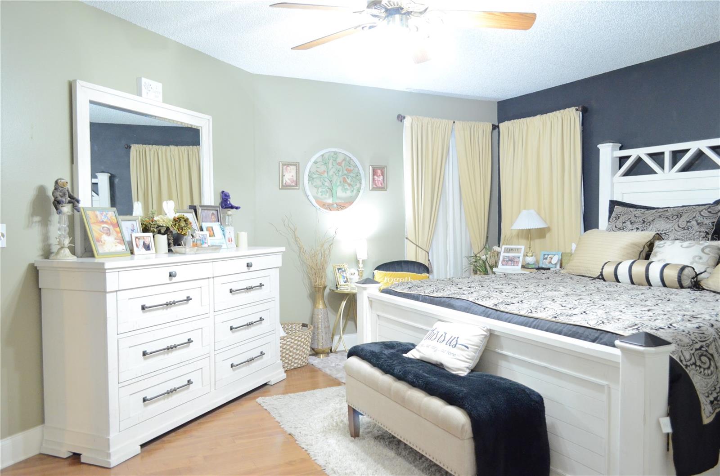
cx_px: 360
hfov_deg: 67.5
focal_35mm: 27
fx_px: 539
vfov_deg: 47.7
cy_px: 238
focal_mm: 18
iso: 3200
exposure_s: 1/30
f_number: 3.5
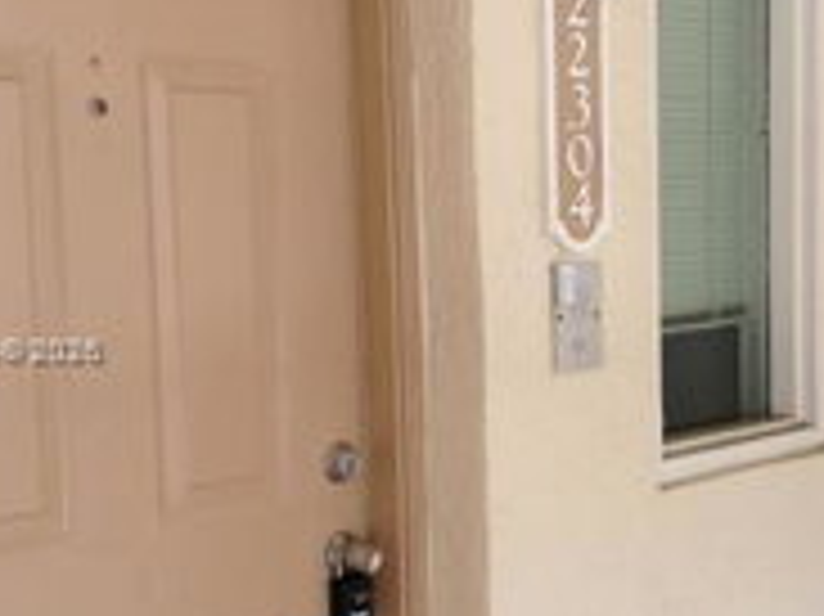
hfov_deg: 25.0
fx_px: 1832
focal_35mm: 77
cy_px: 351
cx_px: 653
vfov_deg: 19.1
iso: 25
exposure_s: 1/121
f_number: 2.4
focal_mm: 3.3
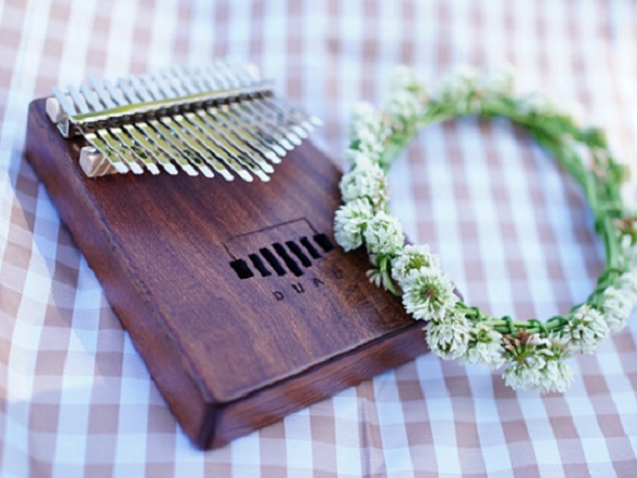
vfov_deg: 36.8
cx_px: 346
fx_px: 718
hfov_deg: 47.8
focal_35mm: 39
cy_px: 239
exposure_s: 1/640
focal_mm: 35
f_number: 1.8
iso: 100
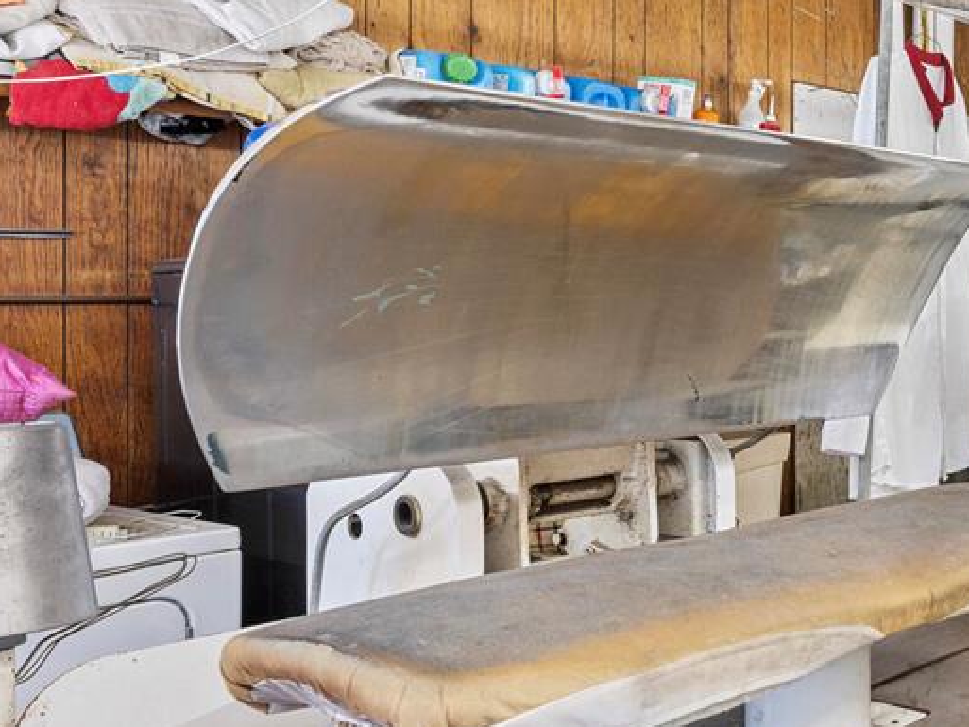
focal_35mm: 42
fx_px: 1176
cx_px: 1264
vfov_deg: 34.3
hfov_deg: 33.0
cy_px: 338
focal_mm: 14
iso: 500
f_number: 8
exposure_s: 1/5
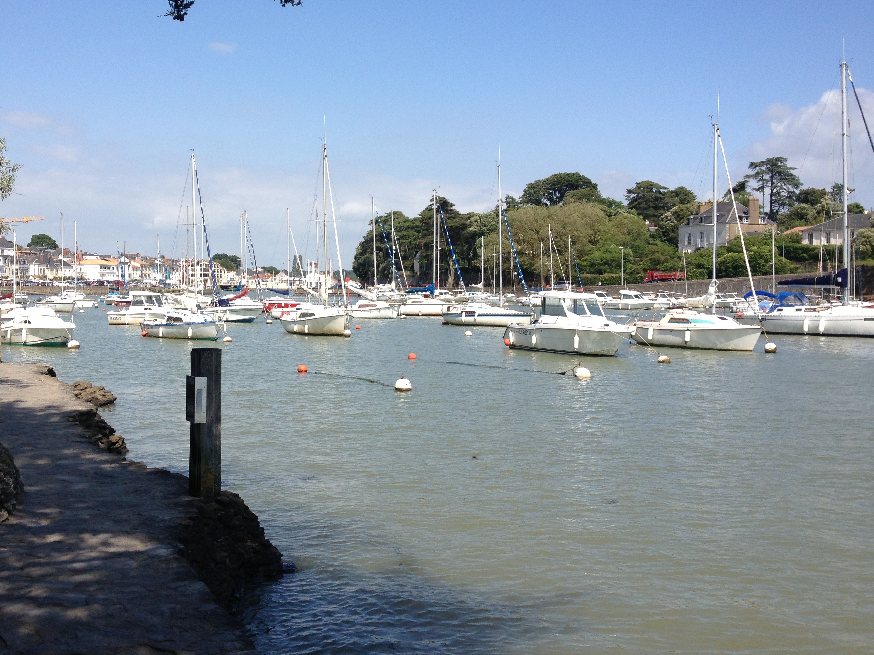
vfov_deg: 32.8
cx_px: 336
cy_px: 287
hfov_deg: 42.7
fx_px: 1111
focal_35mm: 44
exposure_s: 1/1727
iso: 50
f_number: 2.4
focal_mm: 4.28
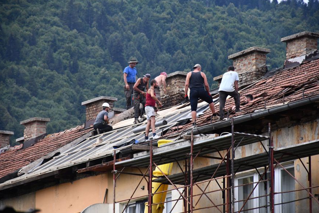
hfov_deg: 9.5
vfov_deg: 6.4
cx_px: 160
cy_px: 109
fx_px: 1914
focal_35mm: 216
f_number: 5.6
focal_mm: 140
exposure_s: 1/5000
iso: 1600
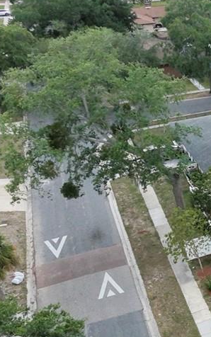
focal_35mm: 57
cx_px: 401
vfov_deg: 35.2
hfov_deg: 17.5
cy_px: 236
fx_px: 524
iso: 400
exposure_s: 1/1250
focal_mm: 3.05
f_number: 2.2
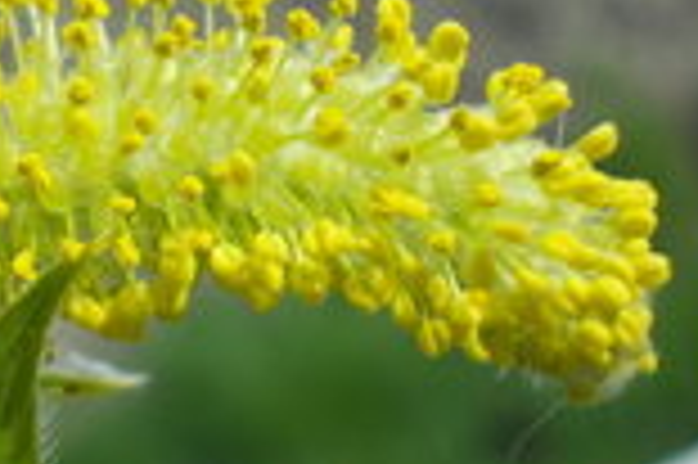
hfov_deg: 12.2
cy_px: 151
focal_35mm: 167
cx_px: 59
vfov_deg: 8.2
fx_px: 3234
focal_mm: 10
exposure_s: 1/500
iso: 80
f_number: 4.3
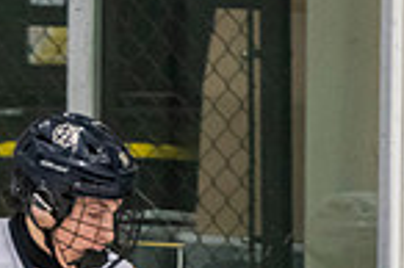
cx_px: -119
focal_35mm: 1321
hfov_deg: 1.6
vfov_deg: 1.0
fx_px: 14808
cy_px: 334
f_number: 3.2
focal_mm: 200
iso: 2000
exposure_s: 1/640
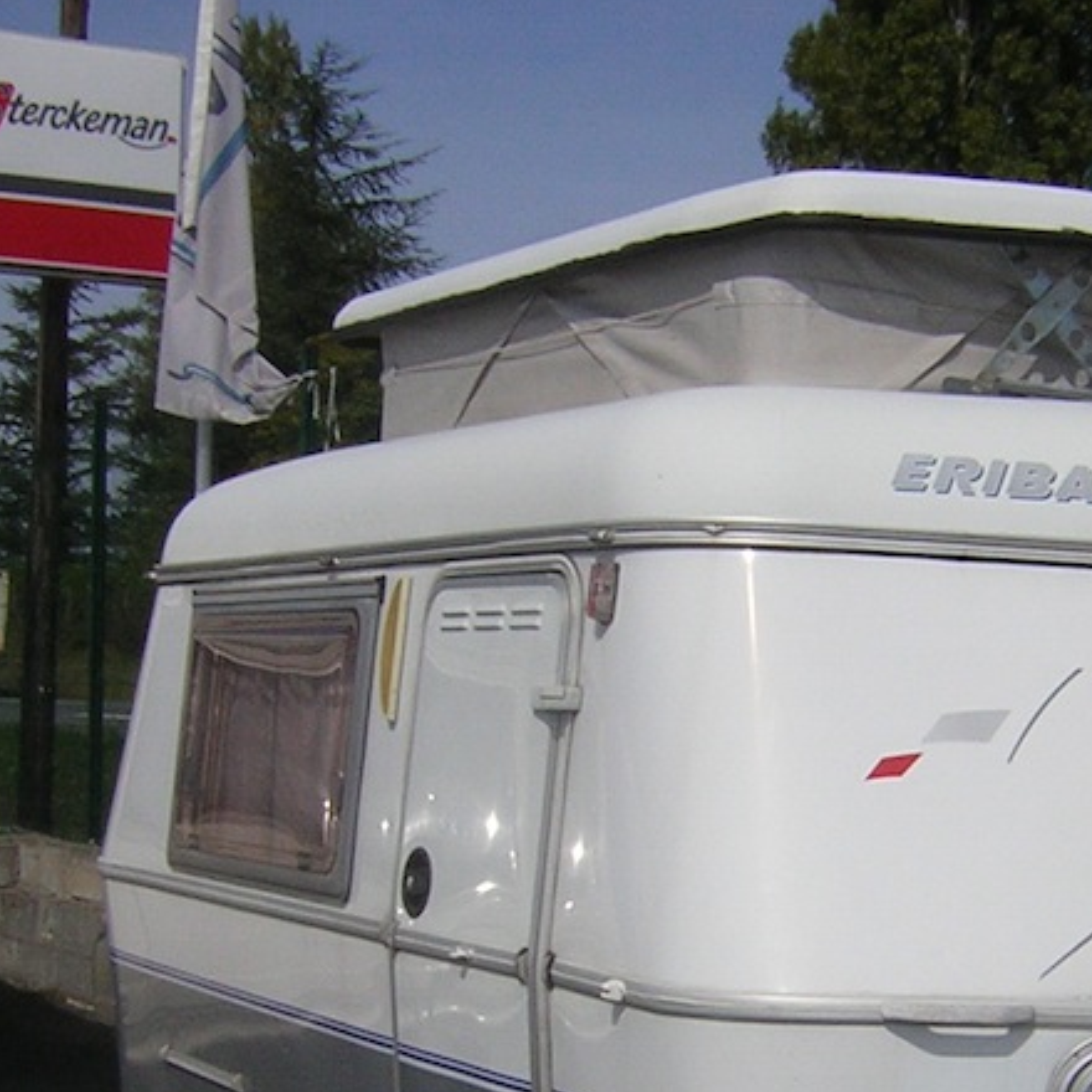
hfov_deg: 22.9
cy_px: 866
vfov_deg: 23.0
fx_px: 2641
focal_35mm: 74
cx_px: 933
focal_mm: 4.7
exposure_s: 1/1244
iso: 71
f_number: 5.2
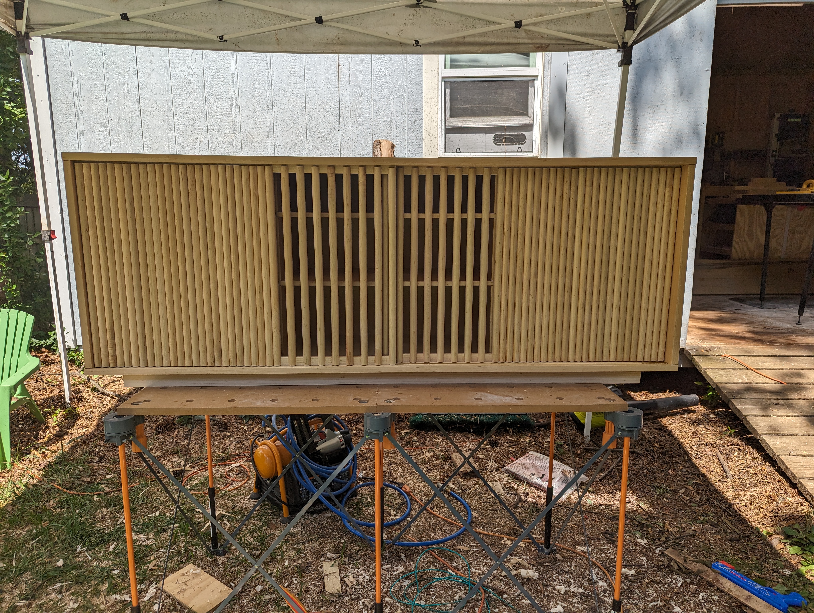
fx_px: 565
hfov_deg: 71.5
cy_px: 306
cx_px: 407
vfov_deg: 56.9
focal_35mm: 24
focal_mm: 6.81
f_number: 1.85
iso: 42
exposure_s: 1/1433
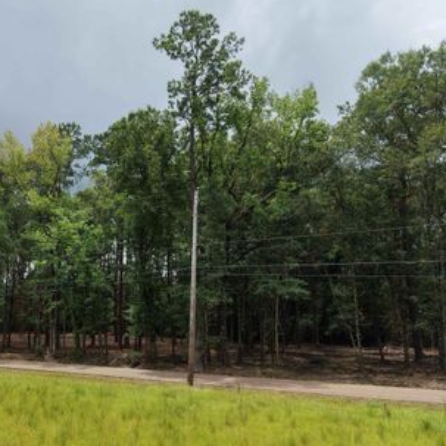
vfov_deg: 47.1
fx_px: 510
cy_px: 254
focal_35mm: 35
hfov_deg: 45.2
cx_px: 99
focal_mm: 8.67
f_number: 1.8
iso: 400
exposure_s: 1/8000
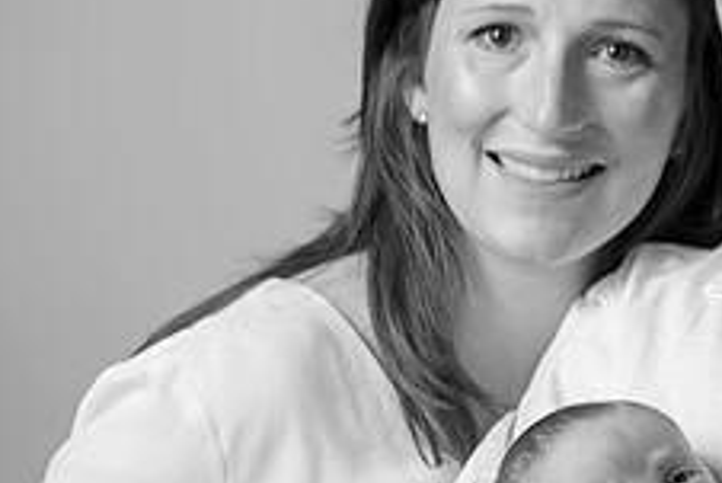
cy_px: 308
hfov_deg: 7.2
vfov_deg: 4.8
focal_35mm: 285
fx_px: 5719
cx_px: 856
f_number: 2.8
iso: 80
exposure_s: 1/200
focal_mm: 95
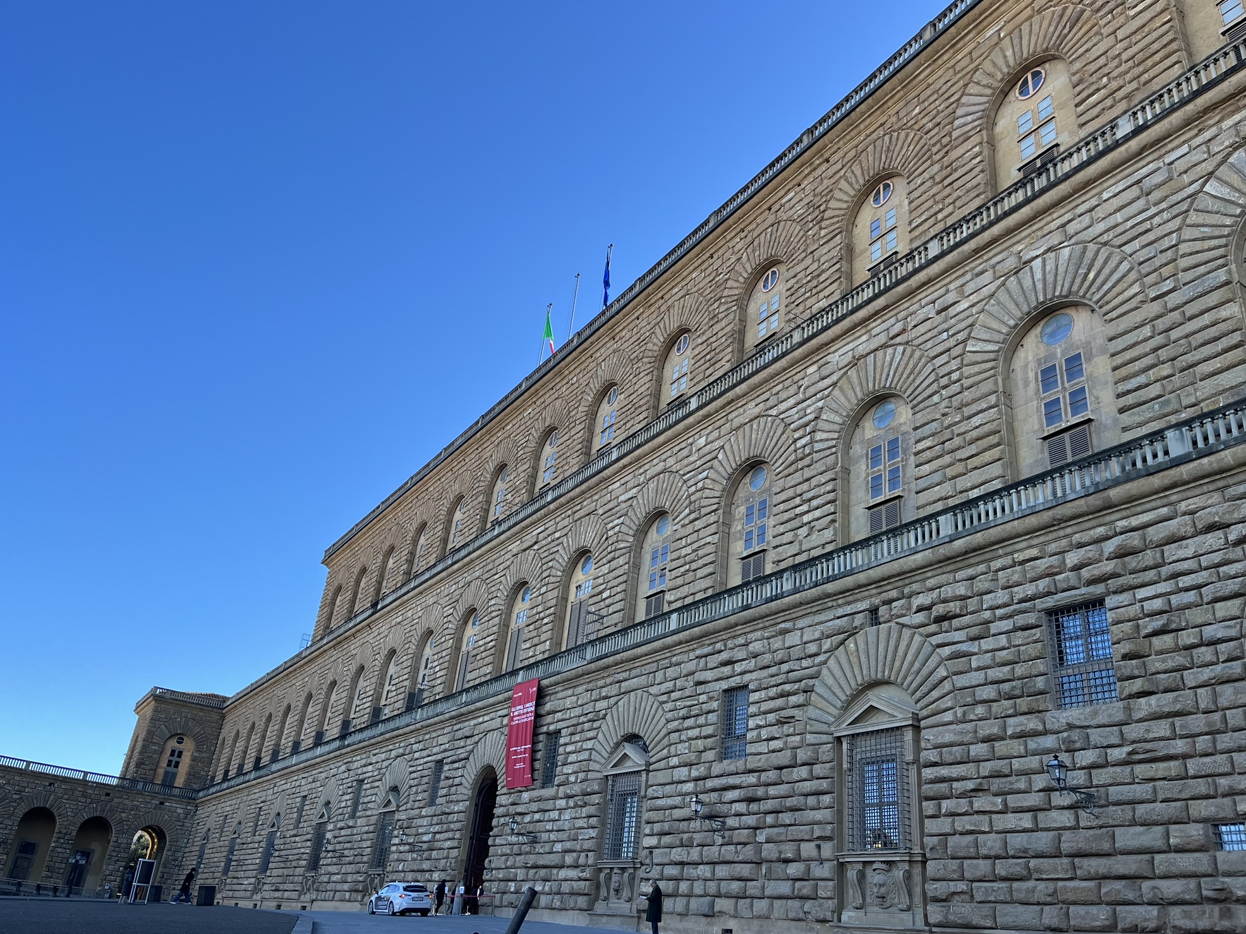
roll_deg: -7.0
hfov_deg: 65.3
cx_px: 600
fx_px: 972
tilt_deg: +26.1
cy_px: 469
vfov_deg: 51.4
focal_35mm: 27
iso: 50
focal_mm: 5.1
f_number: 1.6
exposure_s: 1/1046
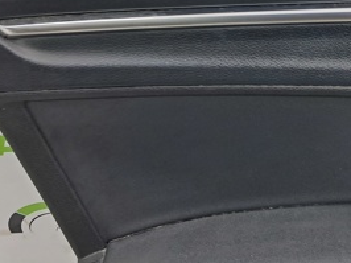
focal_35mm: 65
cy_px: 72
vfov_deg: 22.4
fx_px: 658
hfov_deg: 28.7
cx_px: 313
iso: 160
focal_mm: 4
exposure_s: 1/50
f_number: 1.8
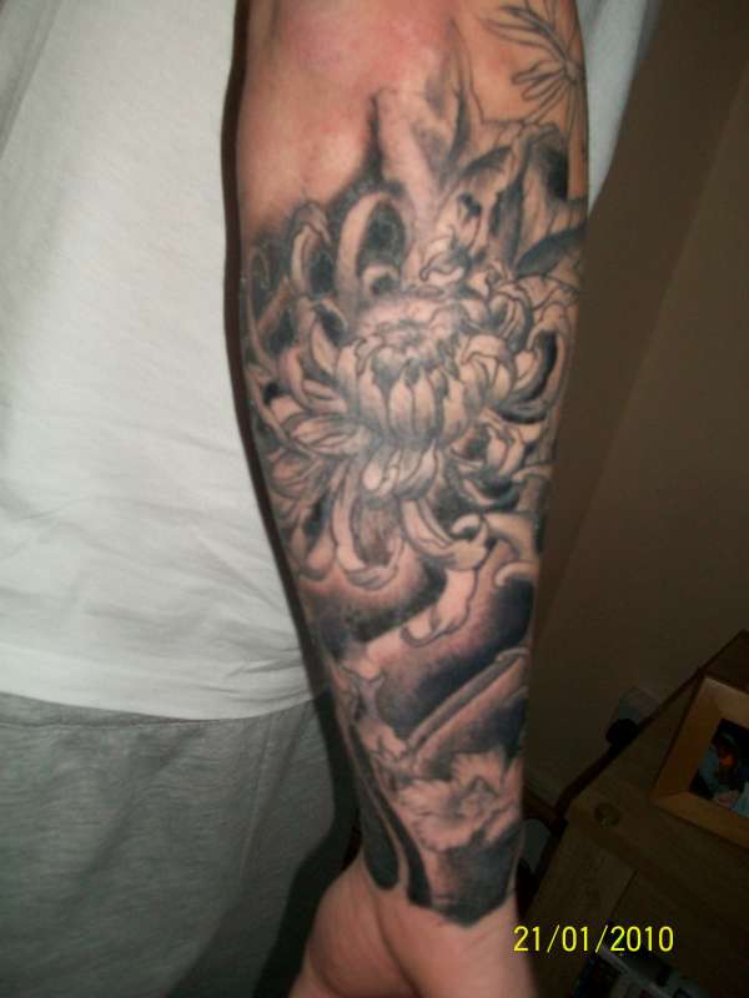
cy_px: 499
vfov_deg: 54.0
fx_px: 981
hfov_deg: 41.8
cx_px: 374
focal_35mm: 34
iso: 120
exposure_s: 1/60
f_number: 2.8
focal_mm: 5.7
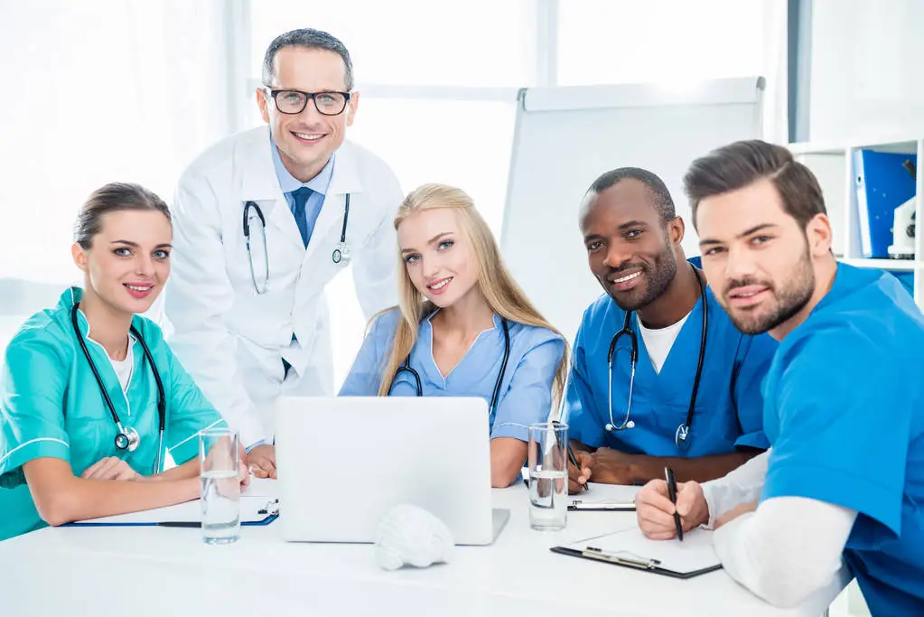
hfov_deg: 34.5
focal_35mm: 58
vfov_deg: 23.4
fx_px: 1489
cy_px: 308
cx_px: 462
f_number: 3.5
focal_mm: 58
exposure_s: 1/200
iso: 640
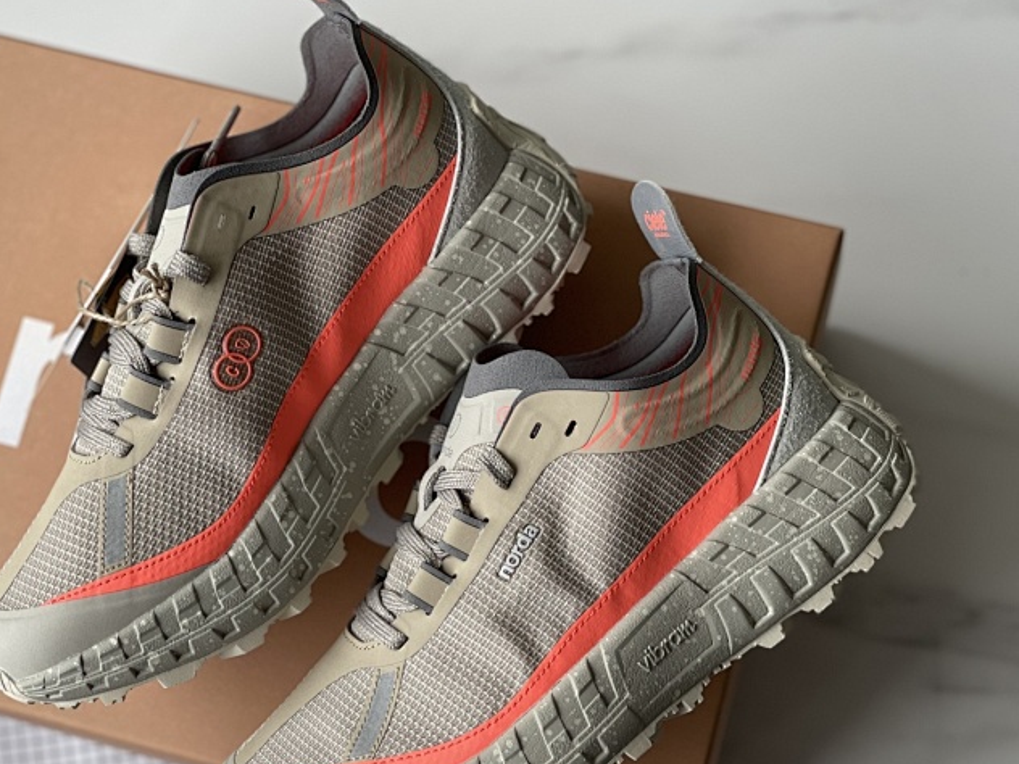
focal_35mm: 81
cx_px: 439
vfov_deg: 18.2
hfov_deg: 24.1
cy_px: 438
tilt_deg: -77.5
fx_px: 2384
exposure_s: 1/121
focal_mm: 7.5
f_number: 2.2
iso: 50
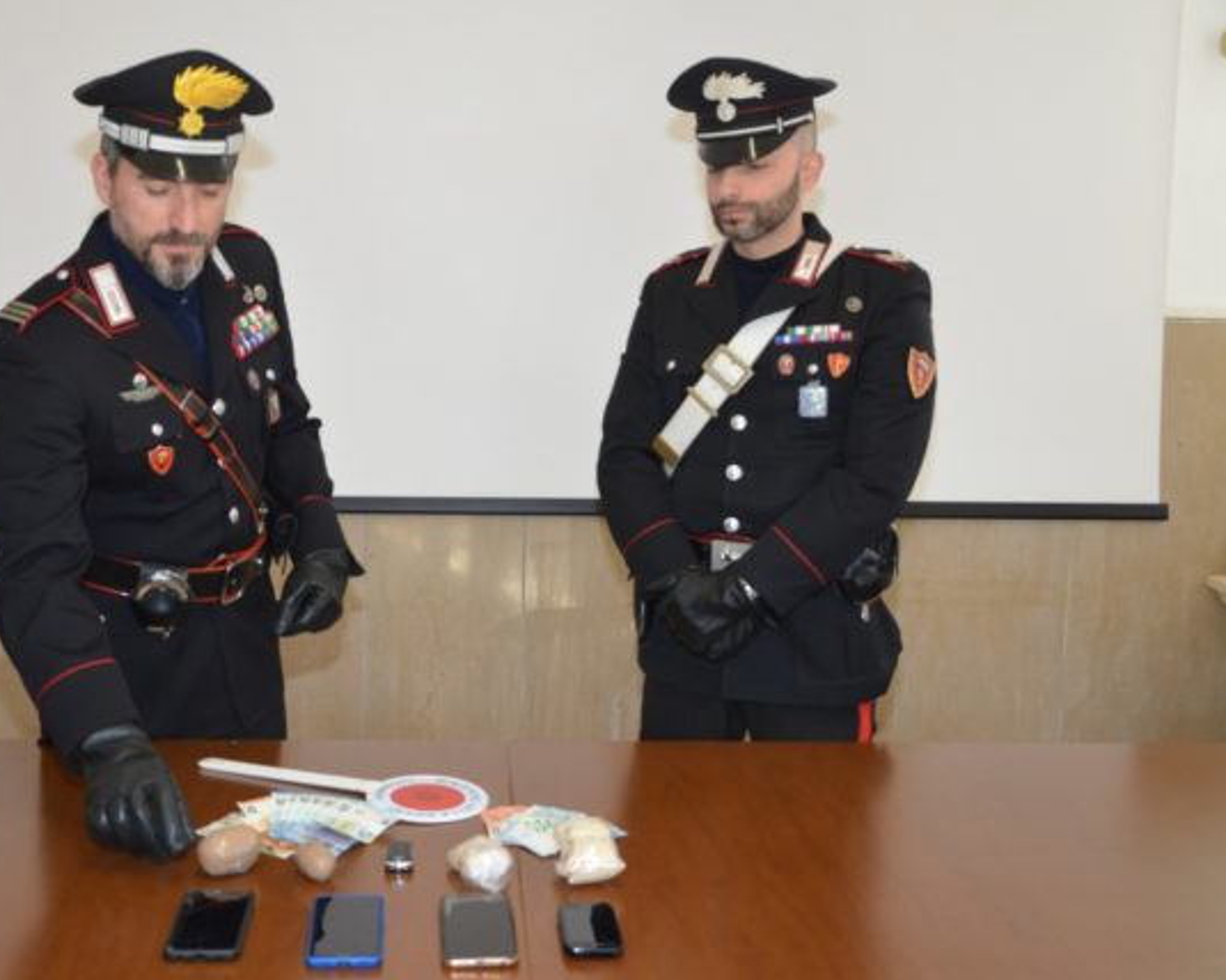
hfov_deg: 44.6
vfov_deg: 36.5
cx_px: 493
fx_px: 1488
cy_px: 489
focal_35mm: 41
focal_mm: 24
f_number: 4
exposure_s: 1/60
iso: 560
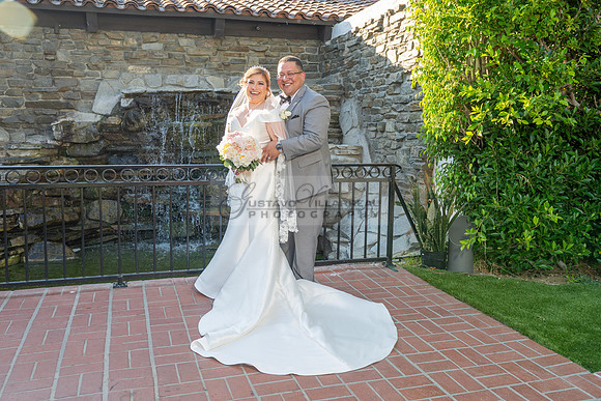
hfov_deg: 58.1
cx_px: 294
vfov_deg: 40.7
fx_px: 541
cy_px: 190
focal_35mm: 32
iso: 100
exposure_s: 1/250
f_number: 4
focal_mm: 26
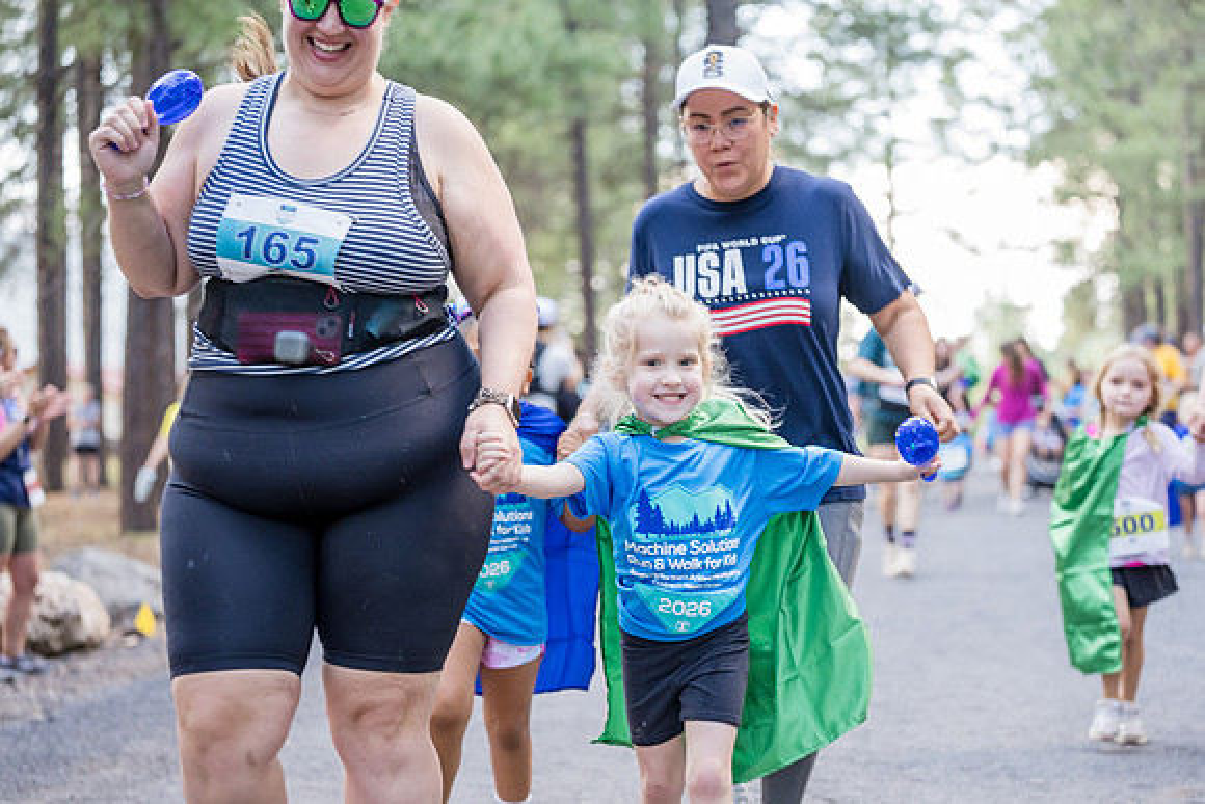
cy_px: 451
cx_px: 676
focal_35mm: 78
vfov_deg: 17.4
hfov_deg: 25.8
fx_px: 2627
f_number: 2.8
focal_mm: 70
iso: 1250
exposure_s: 1/400
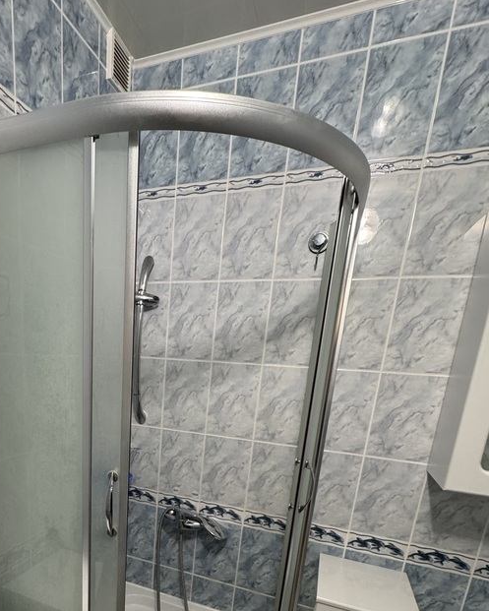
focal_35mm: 22
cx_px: 150
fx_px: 398
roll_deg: -2.2
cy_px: 458
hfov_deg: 61.1
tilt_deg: -14.6
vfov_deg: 70.0
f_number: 2.2
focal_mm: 2.22
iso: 250
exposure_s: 1/50
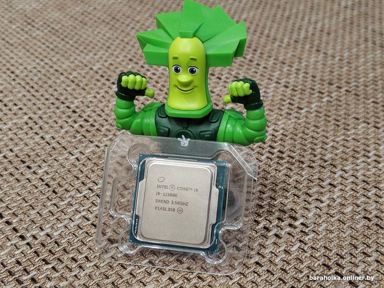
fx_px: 599
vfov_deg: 27.0
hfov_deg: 35.5
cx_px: 192
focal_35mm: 54
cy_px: 144
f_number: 1.9
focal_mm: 5.52
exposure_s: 1/50
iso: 1250
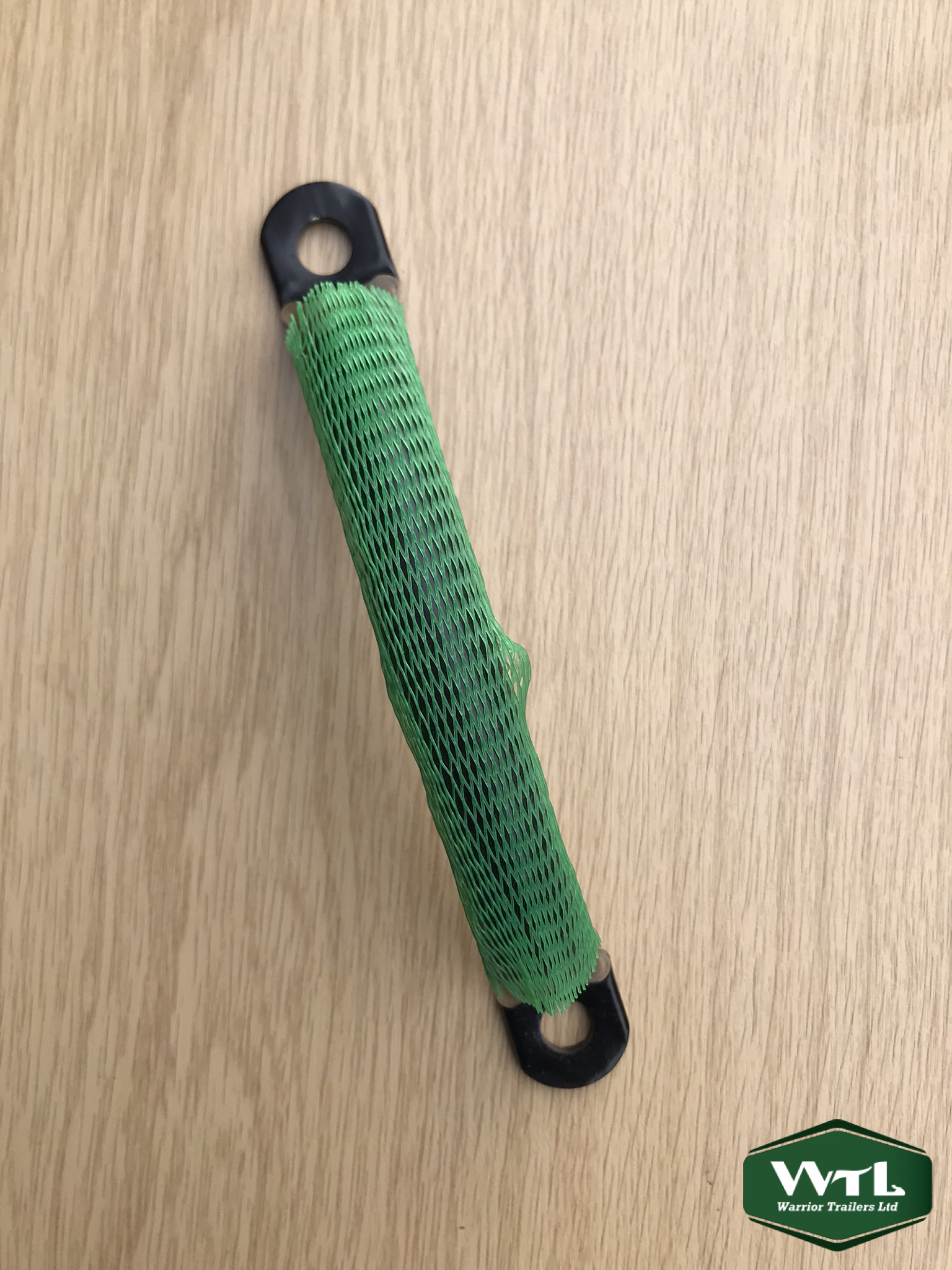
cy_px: 635
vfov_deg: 63.4
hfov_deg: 49.7
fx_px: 1027
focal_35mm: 28
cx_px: 476
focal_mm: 3.99
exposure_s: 1/598
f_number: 1.8
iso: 20
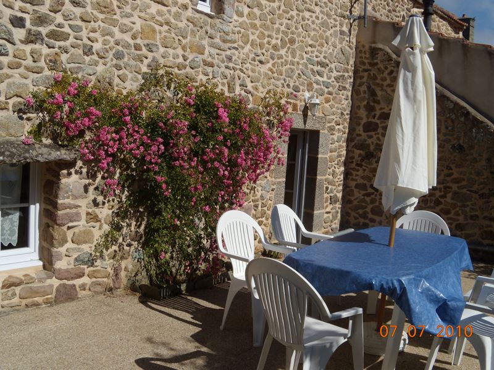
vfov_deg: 39.7
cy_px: 185
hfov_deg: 51.4
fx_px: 514
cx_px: 247
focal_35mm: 36
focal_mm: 6.4
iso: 80
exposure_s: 1/400
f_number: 8.5
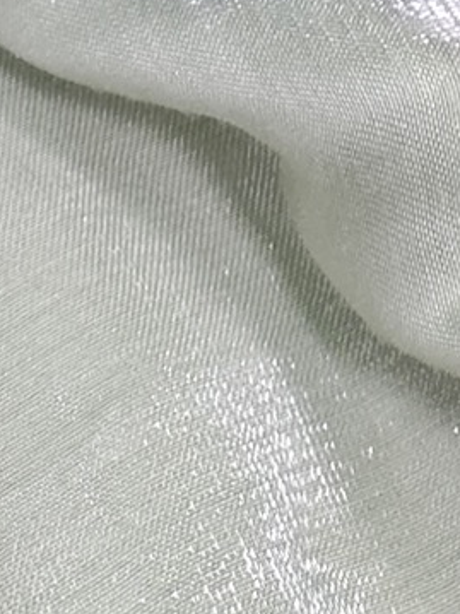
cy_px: -710
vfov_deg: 8.3
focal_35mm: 223
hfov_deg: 6.6
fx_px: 3954
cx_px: 687
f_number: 2.08
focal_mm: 7.55
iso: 50
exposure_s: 1/116
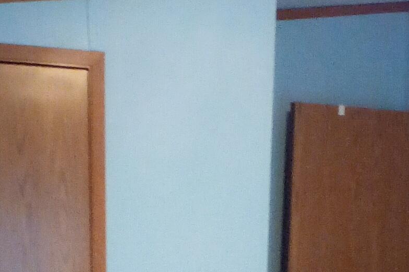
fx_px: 750
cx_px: 196
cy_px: 334
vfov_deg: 19.3
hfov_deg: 30.5
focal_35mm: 66
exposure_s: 1/13.3
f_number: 2.4
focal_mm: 2.38
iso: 780
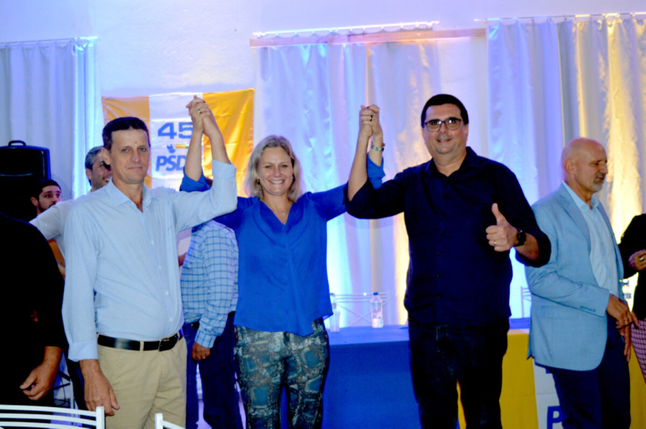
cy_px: 214
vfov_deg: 31.8
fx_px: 753
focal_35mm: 42
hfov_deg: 46.4
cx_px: 323
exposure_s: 1/60
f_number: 4.2
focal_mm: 28
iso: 1250
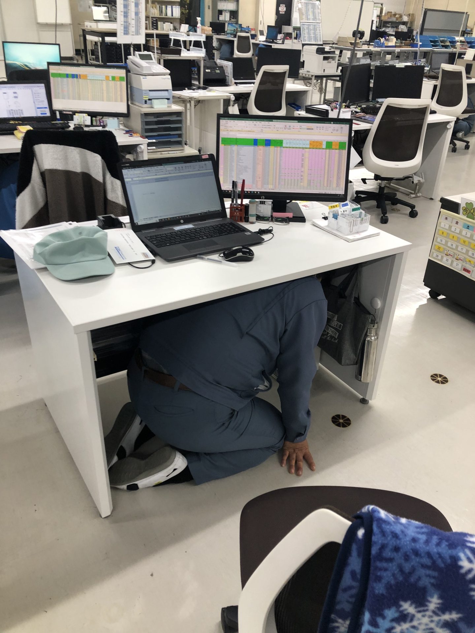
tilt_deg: -28.9
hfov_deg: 49.7
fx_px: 512
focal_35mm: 28
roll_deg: -2.2
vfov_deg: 63.4
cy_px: 316
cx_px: 238
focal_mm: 3.99
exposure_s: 1/30
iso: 32
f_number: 1.8
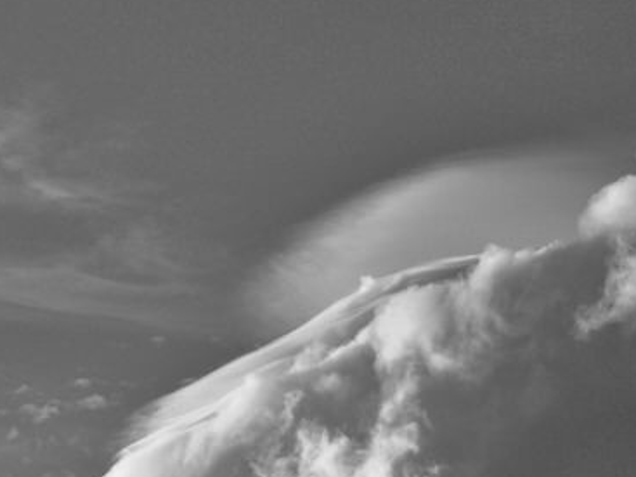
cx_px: 85
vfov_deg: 7.4
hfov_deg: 9.9
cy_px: 390
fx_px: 3655
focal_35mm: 199
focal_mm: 46
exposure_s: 1/400
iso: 200
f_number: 7.1
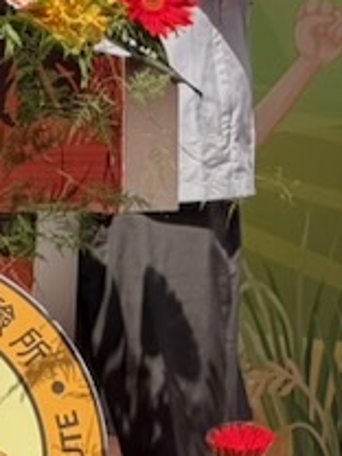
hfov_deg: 2.4
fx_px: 8088
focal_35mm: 614
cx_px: -866
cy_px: 110
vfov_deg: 3.2
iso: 40
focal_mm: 16.89
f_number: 2.8
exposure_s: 1/638
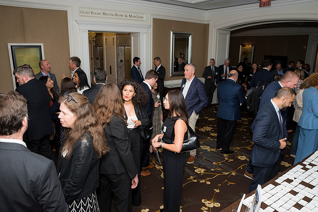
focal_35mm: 24
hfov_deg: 73.7
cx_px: 159
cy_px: 106
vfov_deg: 53.2
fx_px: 212
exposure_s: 1/125
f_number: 5.6
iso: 800
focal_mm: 24
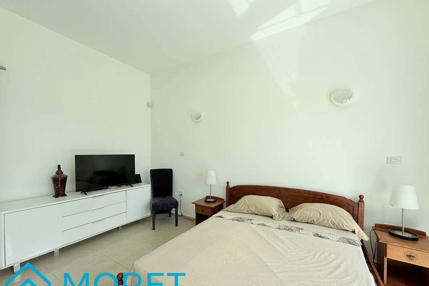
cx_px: 217
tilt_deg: -2.3
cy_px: 158
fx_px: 179
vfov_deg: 77.0
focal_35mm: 15
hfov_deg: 100.4
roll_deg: -0.5
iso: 50
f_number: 2.2
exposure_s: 1/244
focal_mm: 2.22
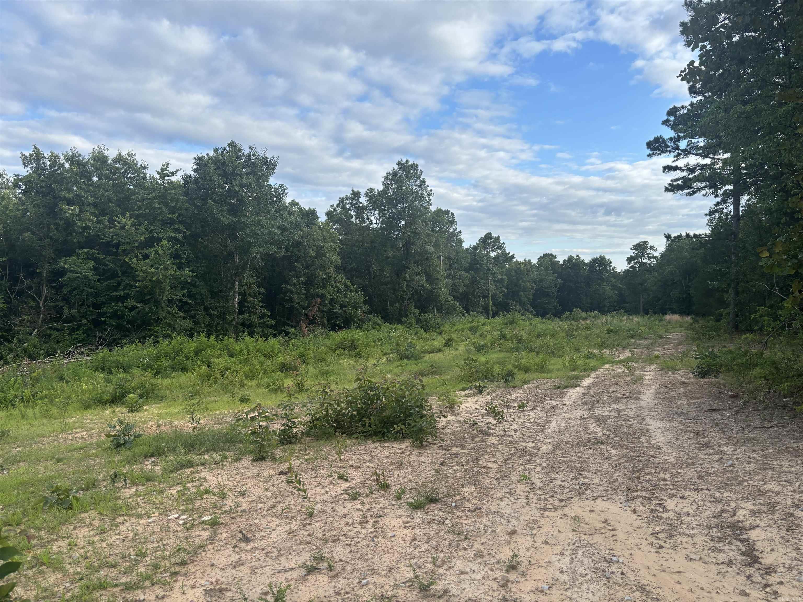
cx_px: 402
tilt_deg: -2.6
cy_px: 301
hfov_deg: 67.3
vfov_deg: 53.1
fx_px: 603
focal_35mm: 26
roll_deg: +0.9
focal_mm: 5.96
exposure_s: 1/1178
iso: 50
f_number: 1.6
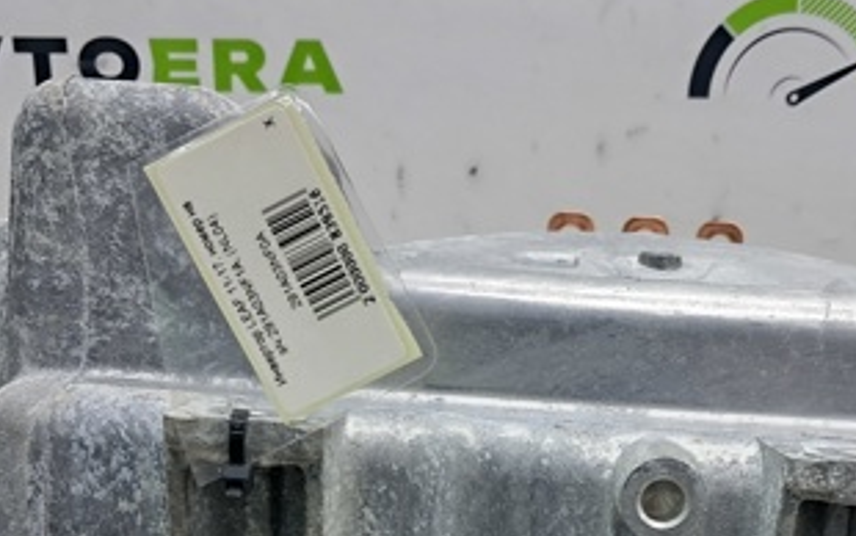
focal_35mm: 59
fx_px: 1377
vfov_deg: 21.1
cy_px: 568
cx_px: 527
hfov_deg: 34.4
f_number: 1.8
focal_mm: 4
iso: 125
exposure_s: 1/50
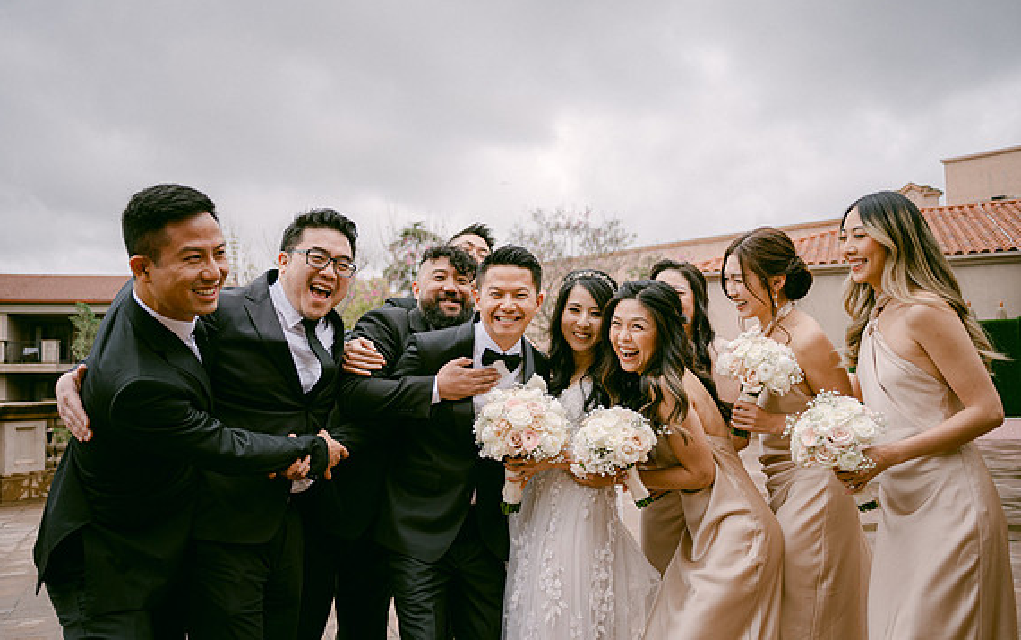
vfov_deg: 43.2
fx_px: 807
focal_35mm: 29
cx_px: 516
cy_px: 326
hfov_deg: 64.6
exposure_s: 1/1250
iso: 100
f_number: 2.8
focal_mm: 28
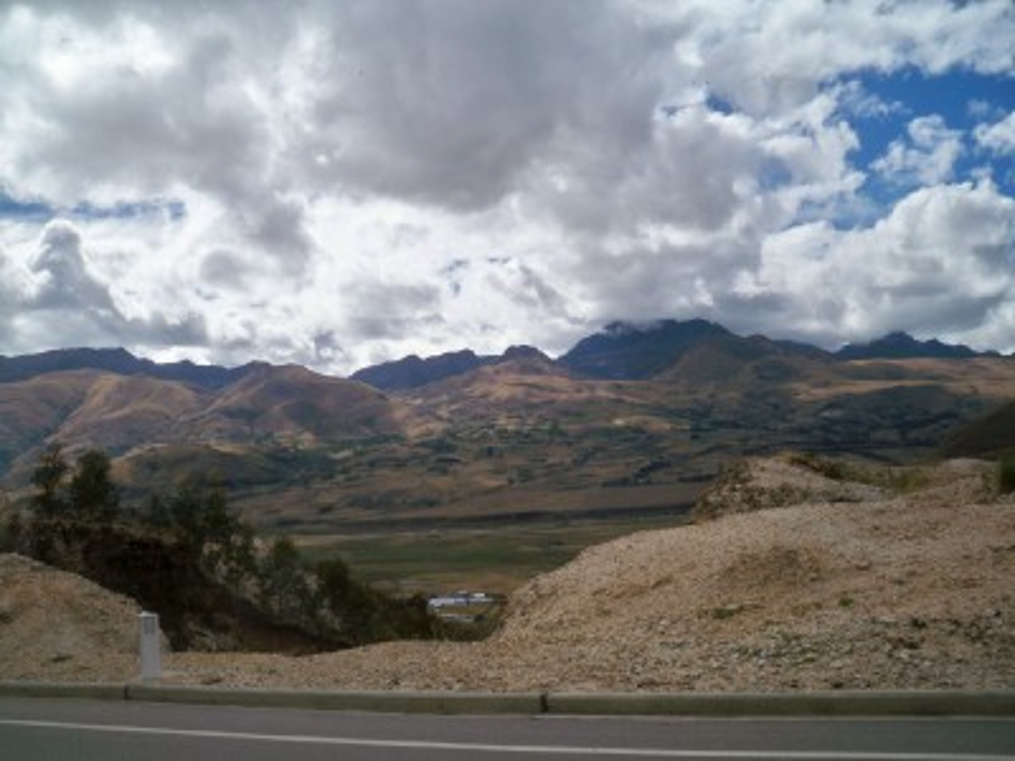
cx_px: 508
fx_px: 1026
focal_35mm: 35
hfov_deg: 52.6
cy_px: 380
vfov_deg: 40.7
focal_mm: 6.3
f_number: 4.7
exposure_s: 1/1600
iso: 125
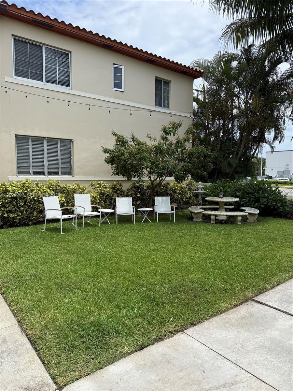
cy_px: 196
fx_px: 271
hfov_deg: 56.8
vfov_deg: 71.6
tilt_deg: -4.5
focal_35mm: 24
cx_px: 146
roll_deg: -0.2
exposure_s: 1/4405
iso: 80
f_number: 1.78
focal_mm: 6.76
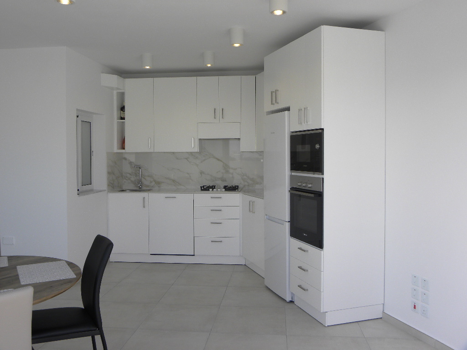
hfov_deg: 55.4
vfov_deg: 42.9
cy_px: 175
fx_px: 445
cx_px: 234
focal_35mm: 33
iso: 64
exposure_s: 1/172
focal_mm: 5.9
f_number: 3.5
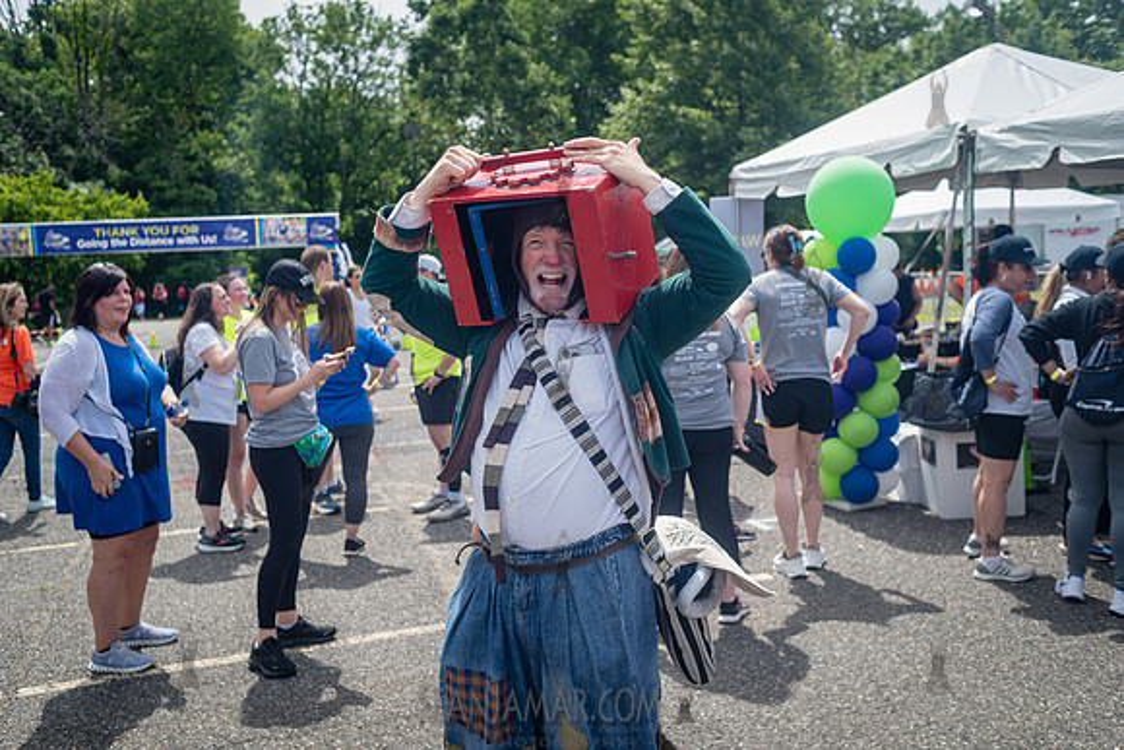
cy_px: 375
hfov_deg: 54.4
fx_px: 1093
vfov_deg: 37.9
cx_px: 562
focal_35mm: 35
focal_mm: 35
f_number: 4
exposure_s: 1/1000
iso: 200
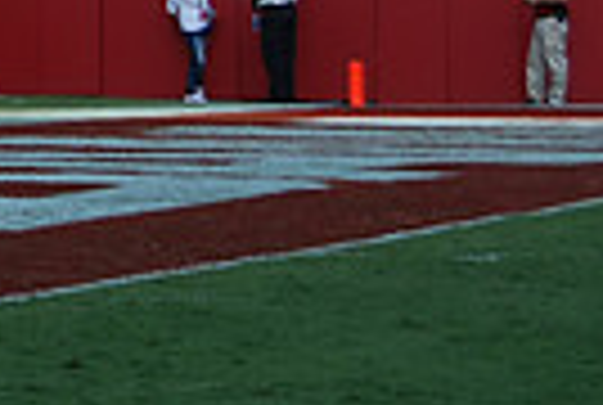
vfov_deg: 3.8
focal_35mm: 357
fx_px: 5996
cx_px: -459
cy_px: -328
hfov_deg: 5.7
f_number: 5.6
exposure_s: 1/125
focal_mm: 55
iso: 100
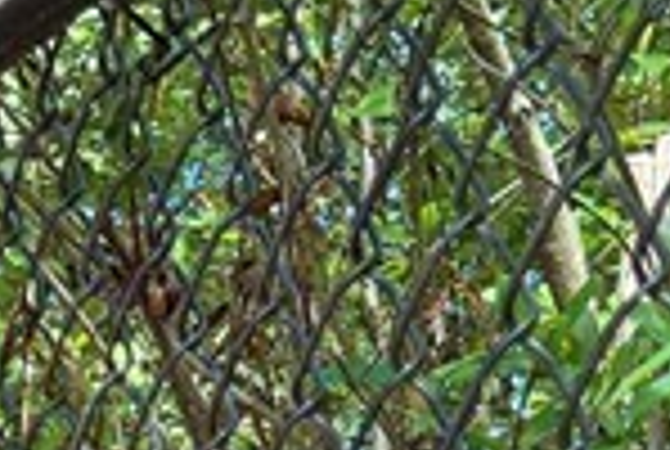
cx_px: -436
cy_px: 1116
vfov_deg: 7.5
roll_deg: -0.9
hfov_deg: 11.3
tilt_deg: -2.4
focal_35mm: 171
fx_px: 3189
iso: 100
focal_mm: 6.76
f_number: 1.78
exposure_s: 1/350
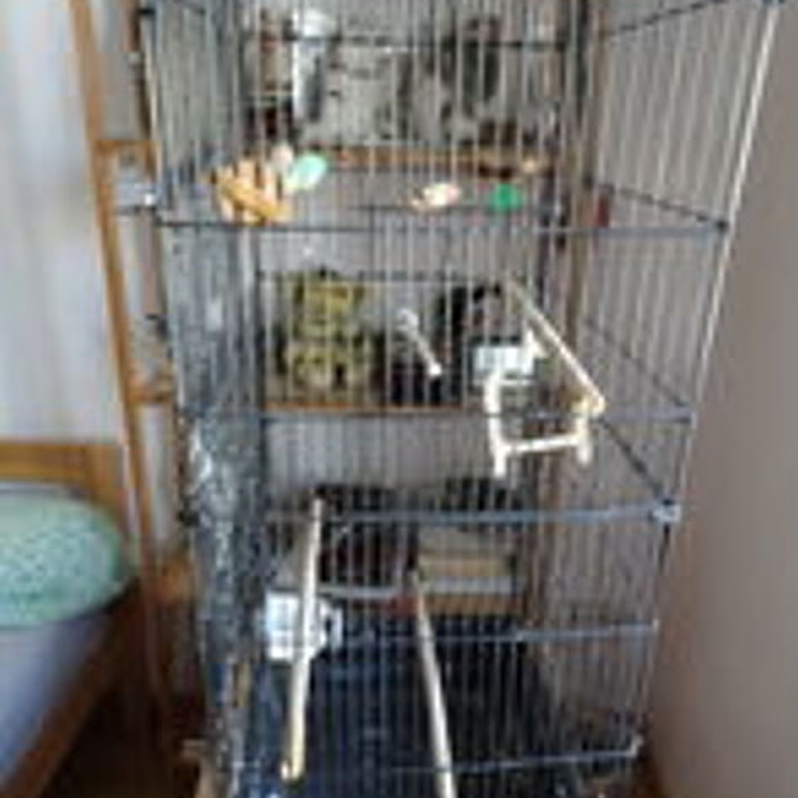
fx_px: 756
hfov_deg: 55.6
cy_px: 467
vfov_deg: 55.3
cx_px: 408
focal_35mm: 29
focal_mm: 4.1
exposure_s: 1/30
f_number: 3.5
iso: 500
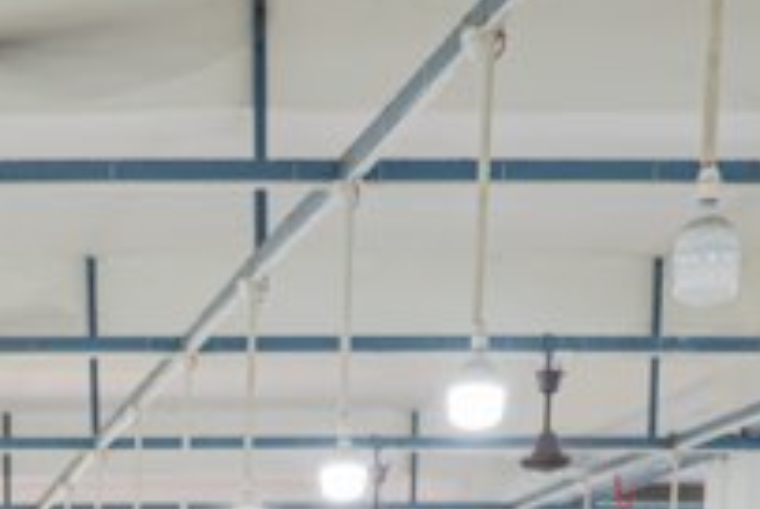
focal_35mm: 117
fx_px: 2474
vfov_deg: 9.8
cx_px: -142
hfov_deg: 16.7
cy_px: 1364
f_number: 7.1
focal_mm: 17
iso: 640
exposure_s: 1/25
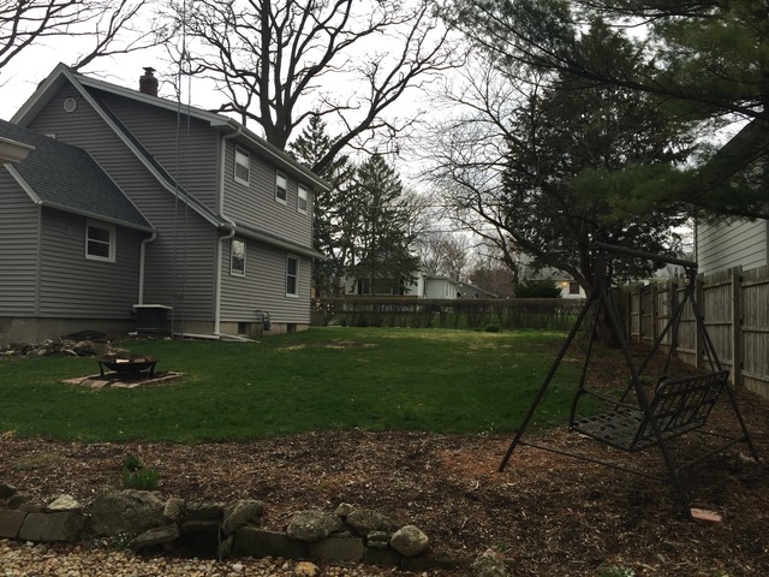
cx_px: 384
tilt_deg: +3.4
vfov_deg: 48.2
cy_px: 288
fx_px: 644
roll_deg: -1.1
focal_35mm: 29
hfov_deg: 61.7
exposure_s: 1/120
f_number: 2.2
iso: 32
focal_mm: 4.15
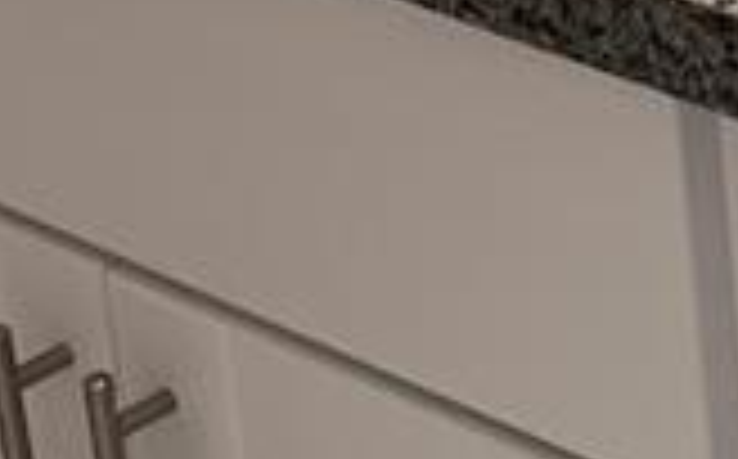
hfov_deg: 9.6
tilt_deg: -21.1
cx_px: 1512
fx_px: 4057
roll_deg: +1.1
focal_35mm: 202
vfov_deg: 6.3
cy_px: -356
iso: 100
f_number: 1.5
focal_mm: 5.7
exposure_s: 1/120
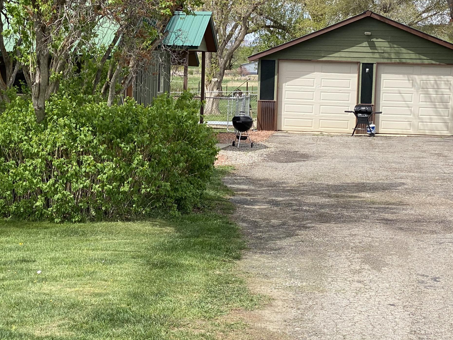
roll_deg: -1.9
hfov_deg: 23.2
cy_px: 161
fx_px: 1099
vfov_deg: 17.6
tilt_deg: -4.3
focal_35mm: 84
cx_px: 166
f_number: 2
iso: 20
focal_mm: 6
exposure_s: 1/1199
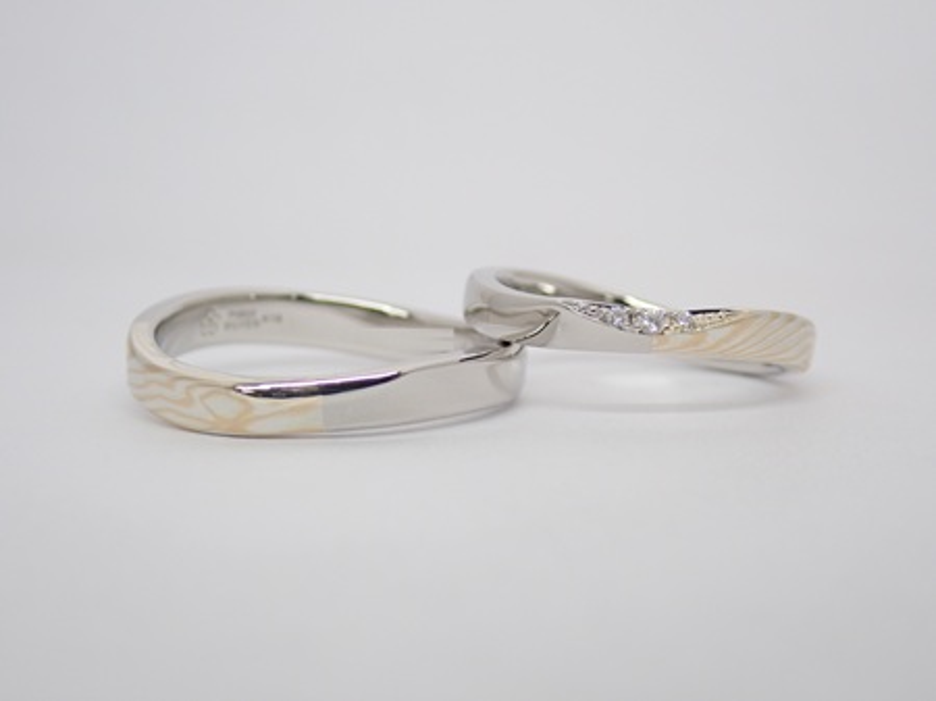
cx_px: 468
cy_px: 350
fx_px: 2081
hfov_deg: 25.3
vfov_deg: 19.1
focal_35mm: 77
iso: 200
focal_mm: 13.65
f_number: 4.1
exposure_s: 1/100
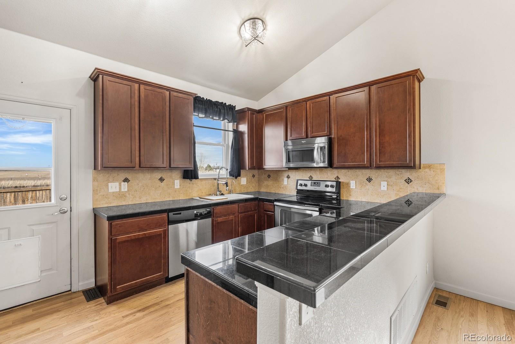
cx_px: 258
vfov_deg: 72.1
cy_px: 172
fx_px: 236
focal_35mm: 16
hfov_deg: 95.0
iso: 400
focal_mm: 16.5
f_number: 8
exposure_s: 1/5
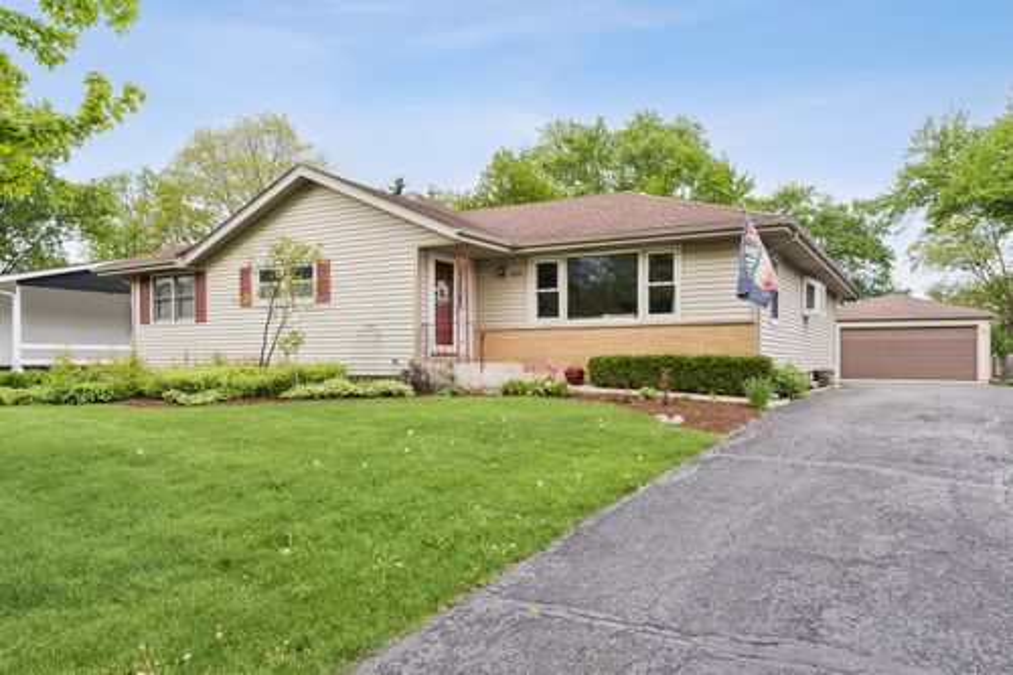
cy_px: 338
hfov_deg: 73.8
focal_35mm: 24
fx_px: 675
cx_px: 506
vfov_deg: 53.1
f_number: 8
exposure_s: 1/100
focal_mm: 16
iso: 250
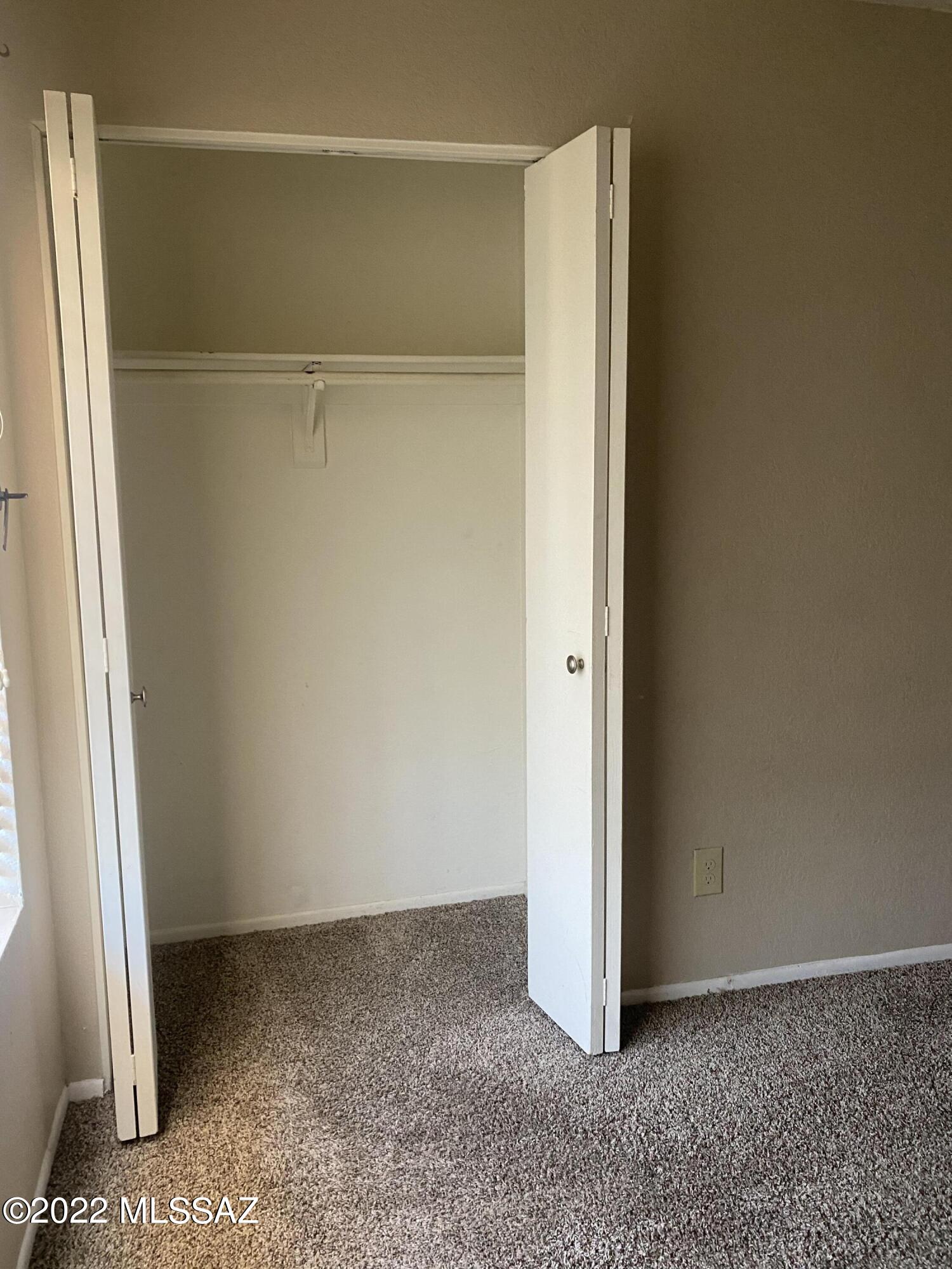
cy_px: 634
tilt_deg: -6.7
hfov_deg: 53.1
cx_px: 476
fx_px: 953
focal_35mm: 26
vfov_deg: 67.3
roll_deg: -1.7
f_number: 1.8
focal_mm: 4.25
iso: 250
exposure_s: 1/60
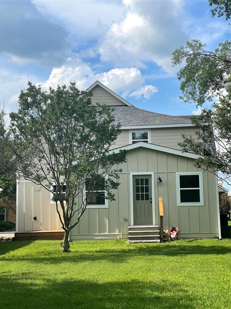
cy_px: 154
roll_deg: +1.2
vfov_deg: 30.3
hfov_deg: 22.9
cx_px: 116
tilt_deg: +6.2
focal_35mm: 64
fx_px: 569
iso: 20
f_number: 2.2
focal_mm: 7.5
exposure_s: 1/889
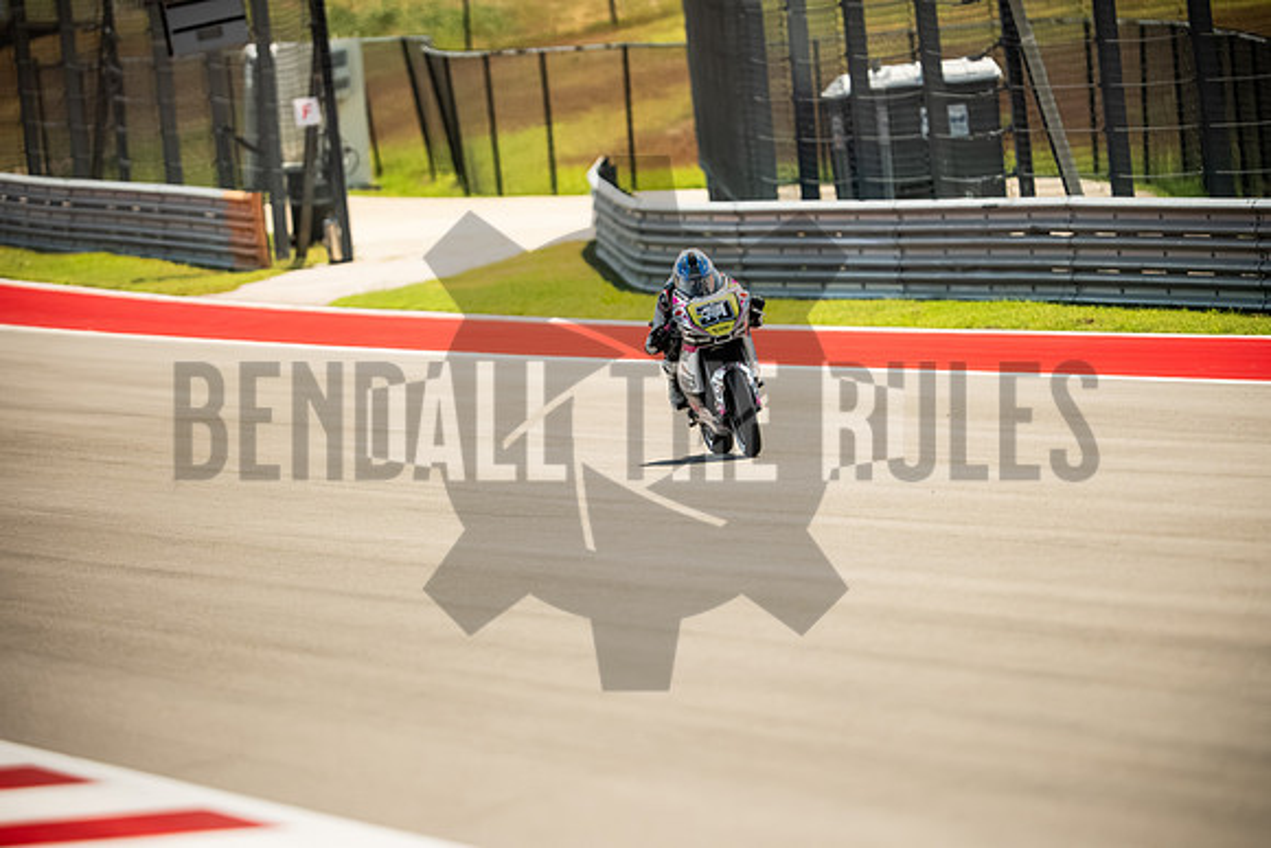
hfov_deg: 4.9
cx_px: 636
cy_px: 424
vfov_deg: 3.3
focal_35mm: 420
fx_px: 14831
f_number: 2.8
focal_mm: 280
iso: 1600
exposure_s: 1/8000
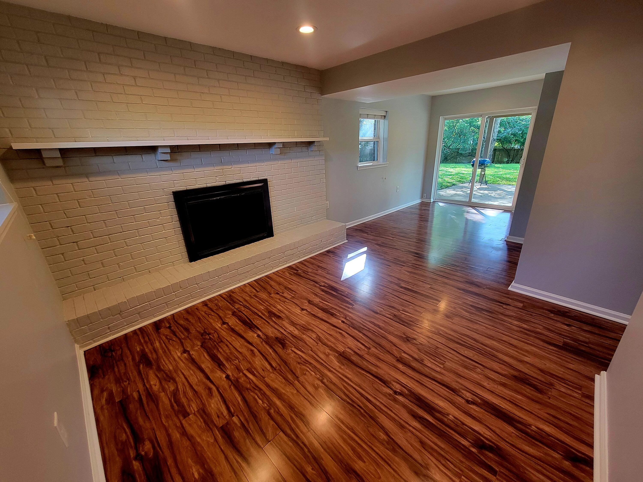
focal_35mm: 13
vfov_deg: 89.9
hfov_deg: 106.2
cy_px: 241
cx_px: 322
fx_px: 241
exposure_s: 1/60.2
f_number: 2.2
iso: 160
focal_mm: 2.2
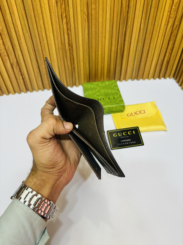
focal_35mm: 26
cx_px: 92
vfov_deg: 67.3
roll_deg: +0.0
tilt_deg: -43.9
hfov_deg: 53.1
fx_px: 183
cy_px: 122
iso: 80
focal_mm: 5.96
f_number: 1.6
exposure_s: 1/50
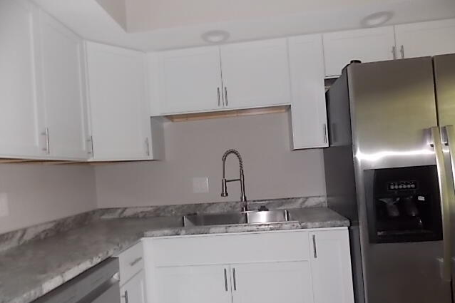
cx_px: 228
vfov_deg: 53.0
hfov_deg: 73.8
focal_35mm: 24
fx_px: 303
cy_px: 170
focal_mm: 4
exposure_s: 1/30
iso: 200
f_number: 3.1
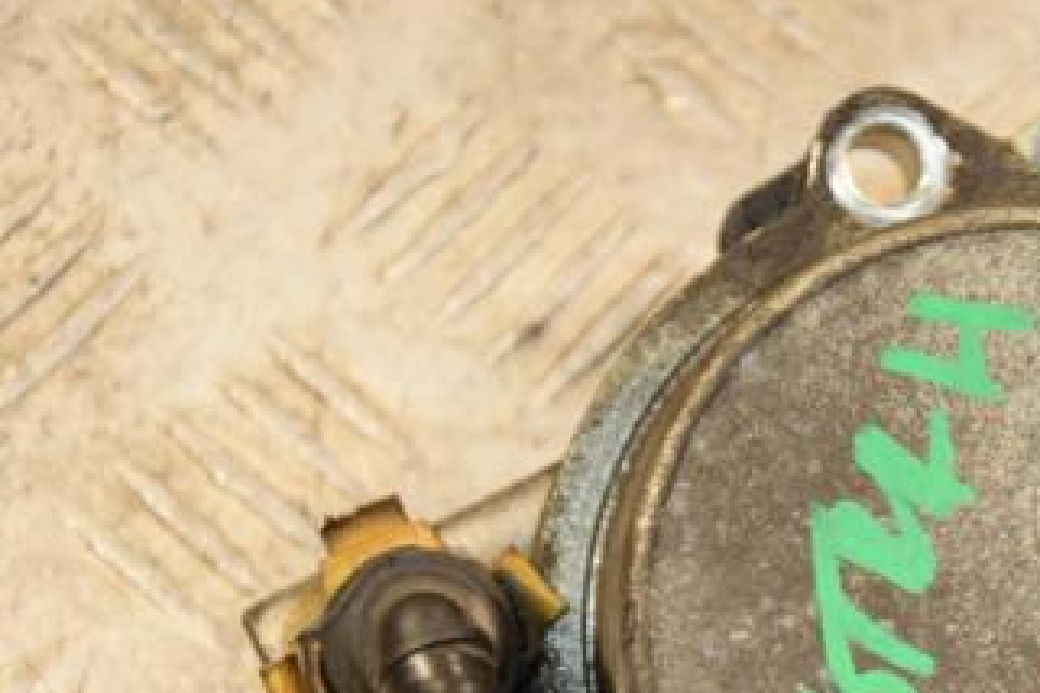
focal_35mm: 185
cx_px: 946
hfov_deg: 11.0
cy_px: 615
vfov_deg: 7.4
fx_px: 5344
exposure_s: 1/160
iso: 800
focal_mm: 66
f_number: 5.3
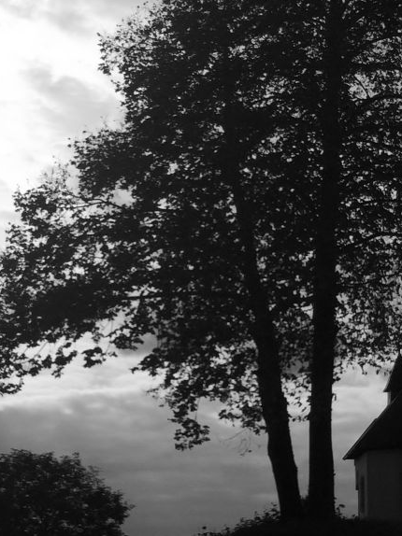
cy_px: 128
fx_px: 852
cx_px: 317
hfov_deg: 26.1
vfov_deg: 34.2
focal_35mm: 55
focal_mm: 4.15
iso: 32
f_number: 2.2
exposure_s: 1/10309
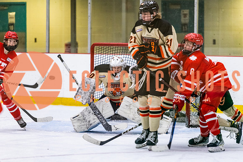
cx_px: 121
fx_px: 1386
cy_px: 91
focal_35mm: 205
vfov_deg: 6.7
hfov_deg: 10.0
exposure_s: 1/640
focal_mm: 175
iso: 3200
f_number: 3.2
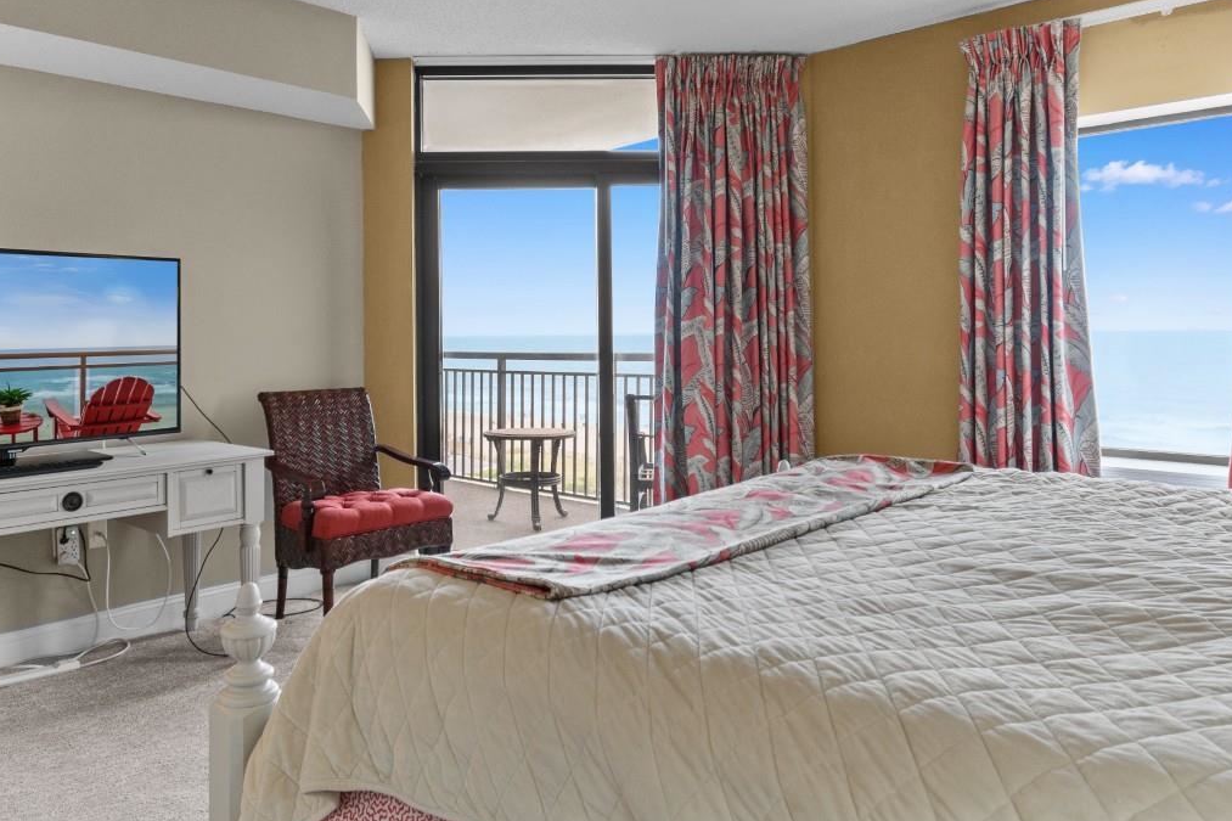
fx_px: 821
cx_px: 538
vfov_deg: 52.7
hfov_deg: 73.4
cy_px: 321
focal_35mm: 24
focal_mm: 10
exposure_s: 1/13
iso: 100
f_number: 4.5
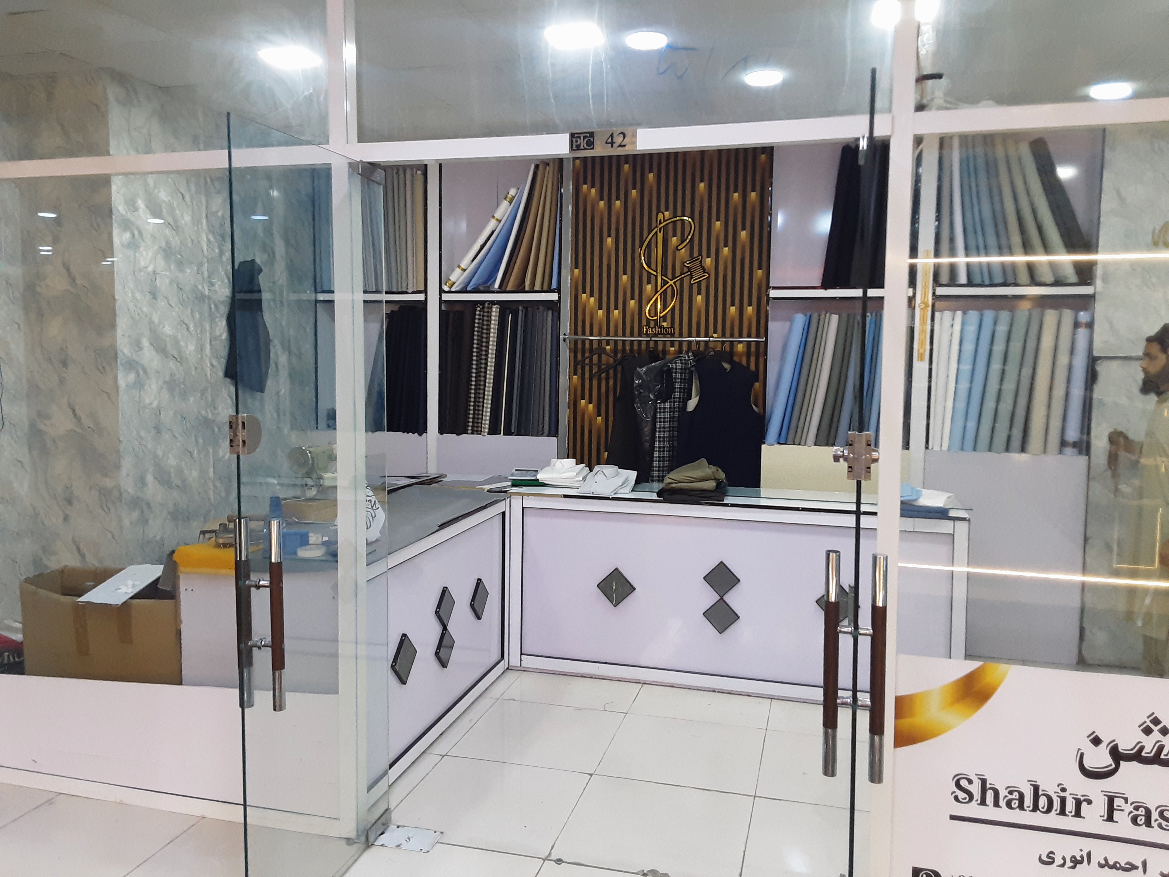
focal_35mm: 28
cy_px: 438
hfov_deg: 63.4
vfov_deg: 49.7
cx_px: 584
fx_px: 946
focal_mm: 2.9
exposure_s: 1/33
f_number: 1.9
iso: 160
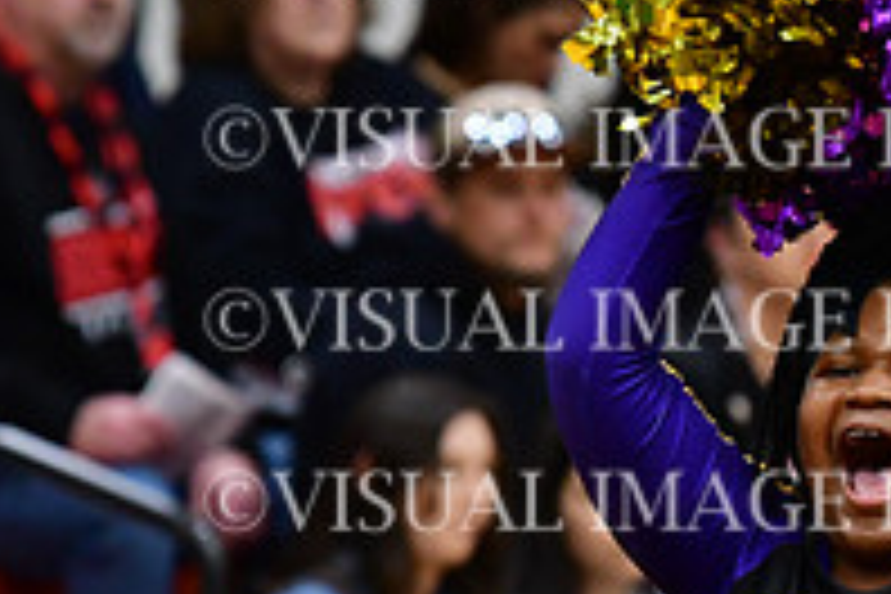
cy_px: 592
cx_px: 855
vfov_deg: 1.6
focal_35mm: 877
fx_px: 21704
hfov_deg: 2.4
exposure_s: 1/500
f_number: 3.5
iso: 4000
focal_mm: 200
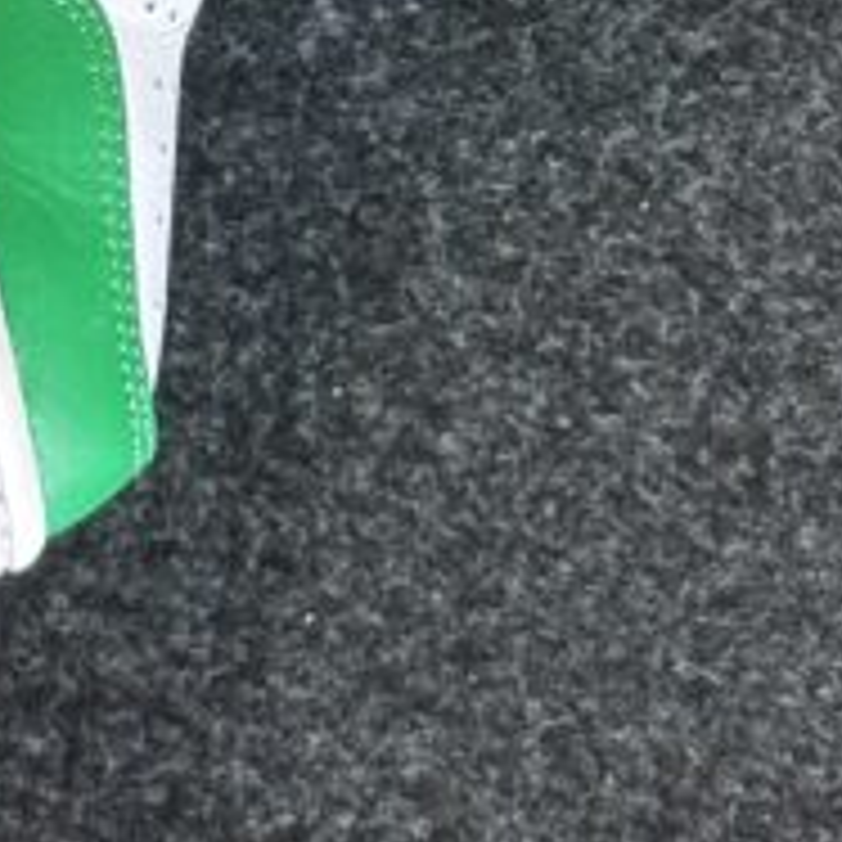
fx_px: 4981
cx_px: -297
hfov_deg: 9.5
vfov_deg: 9.3
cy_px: -592
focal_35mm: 181
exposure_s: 1/50
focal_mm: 6.86
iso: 200
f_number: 1.78
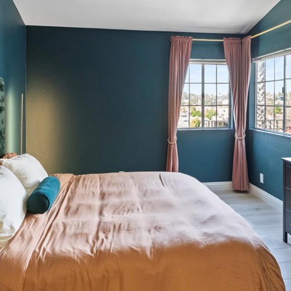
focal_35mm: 30
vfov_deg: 54.0
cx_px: 156
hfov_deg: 54.0
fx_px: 285
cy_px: 139
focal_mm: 17
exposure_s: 1/30
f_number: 14
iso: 12800
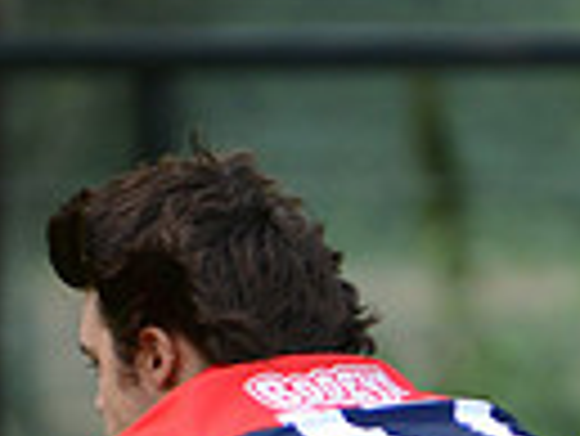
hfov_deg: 1.7
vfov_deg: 1.3
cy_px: 726
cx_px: 526
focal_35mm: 1163
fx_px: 19505
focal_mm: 270
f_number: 4
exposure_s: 1/800
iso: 400
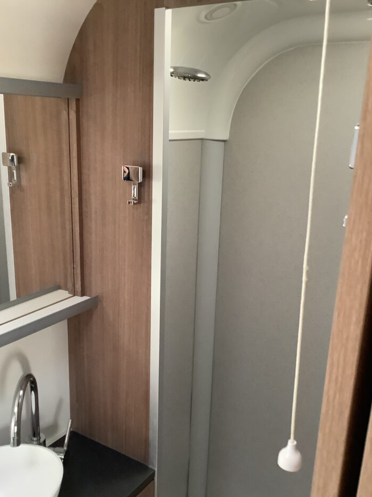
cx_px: 183
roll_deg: -0.2
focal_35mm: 34
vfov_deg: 53.9
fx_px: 487
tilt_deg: -18.3
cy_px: 270
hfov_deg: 41.8
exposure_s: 1/60
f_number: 2.4
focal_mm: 3.3
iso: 320
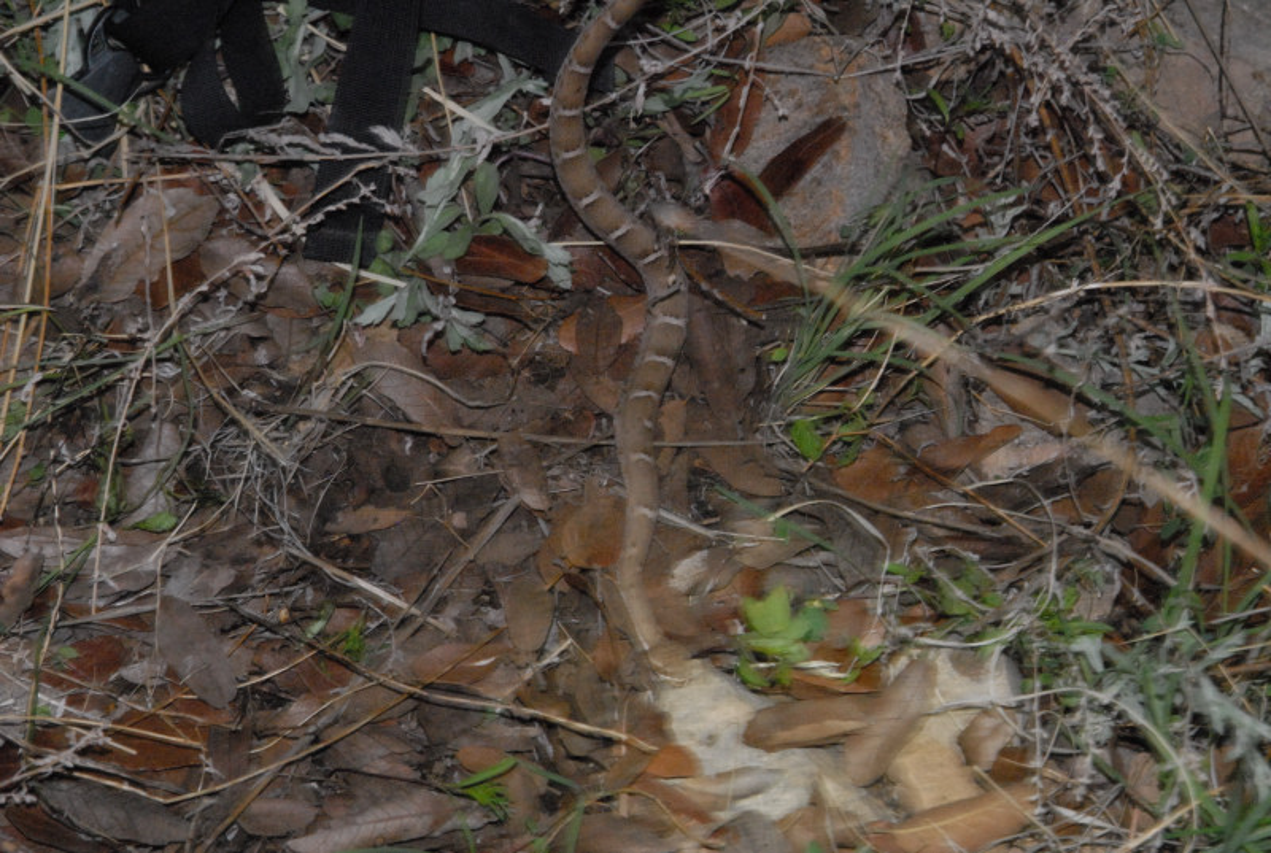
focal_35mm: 112
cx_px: 636
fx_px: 3980
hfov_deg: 18.1
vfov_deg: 12.2
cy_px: 426
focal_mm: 75
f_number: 5.6
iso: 1600
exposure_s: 1/30
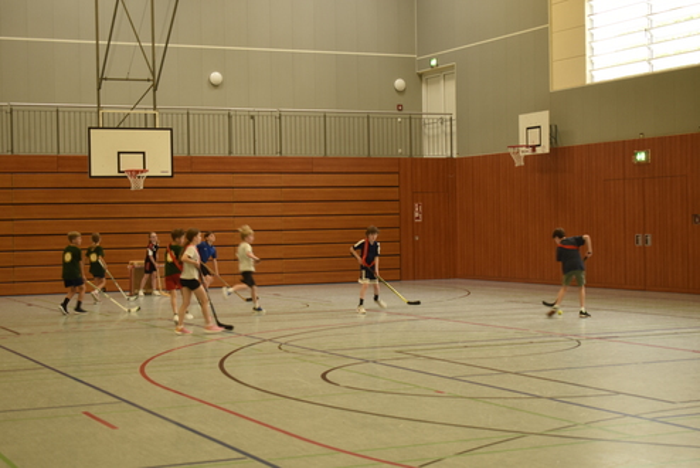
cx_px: 350
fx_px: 1313
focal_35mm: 68
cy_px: 234
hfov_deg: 29.8
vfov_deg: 20.2
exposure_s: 1/40
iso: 400
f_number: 5
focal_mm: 45
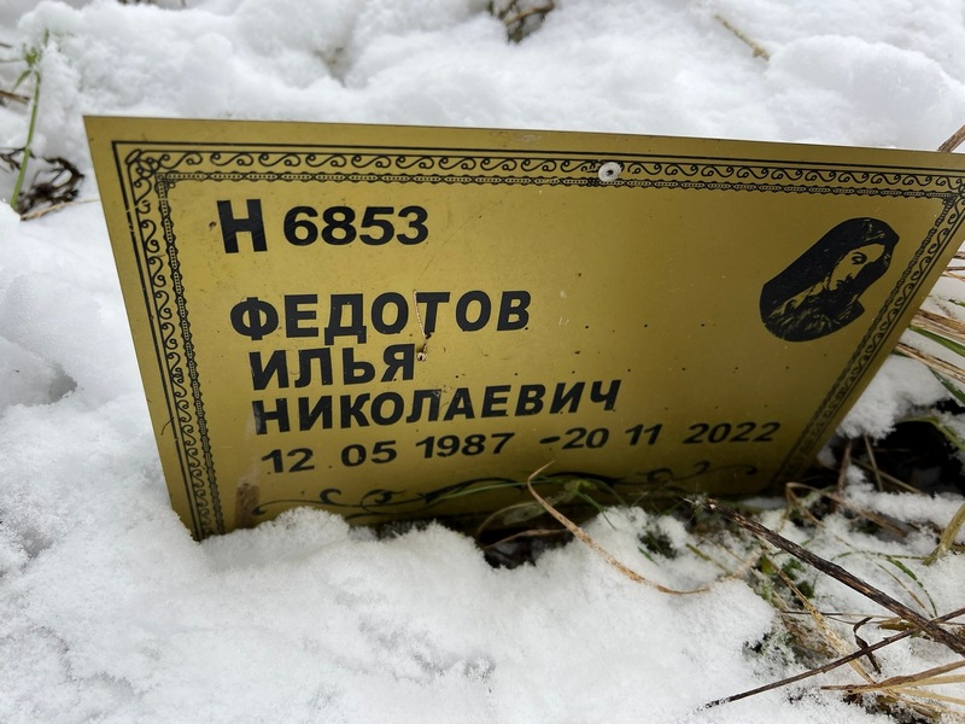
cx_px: 482
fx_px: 725
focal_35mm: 26
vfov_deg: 53.1
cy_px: 362
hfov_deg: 67.3
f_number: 1.5
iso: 40
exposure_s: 1/166
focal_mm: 5.7
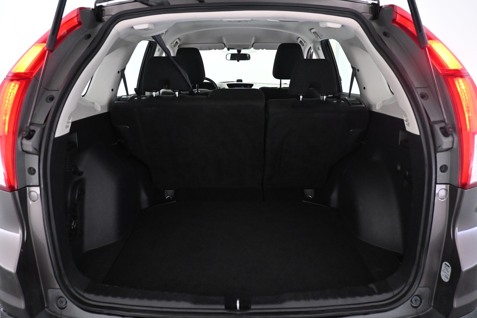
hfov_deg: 67.4
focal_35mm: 27
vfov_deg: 47.9
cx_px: 238
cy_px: 159
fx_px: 358
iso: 3200
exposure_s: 1/80
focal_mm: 18
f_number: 3.5
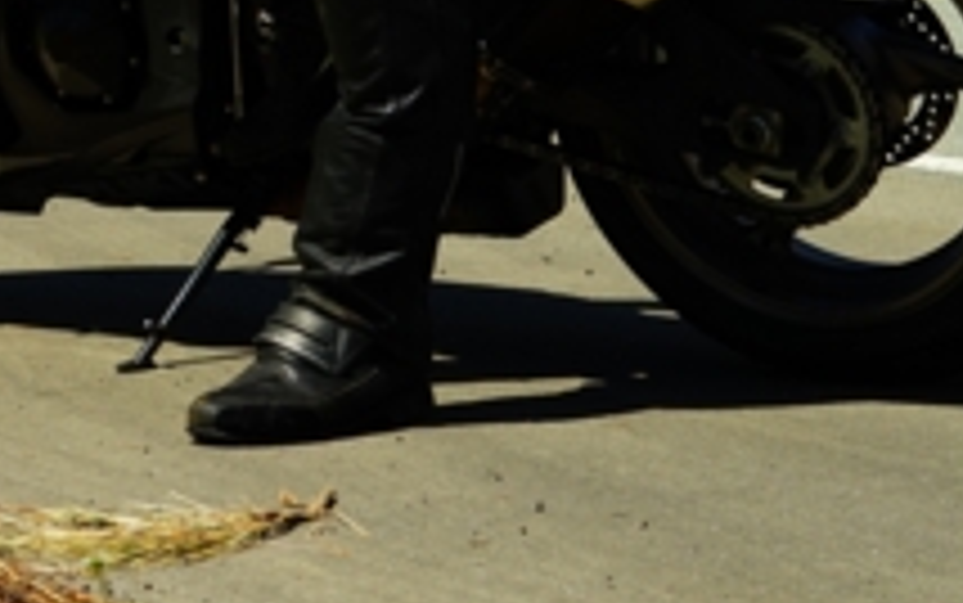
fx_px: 3204
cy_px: -500
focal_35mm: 122
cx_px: -36
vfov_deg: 10.1
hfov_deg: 16.7
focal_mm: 32
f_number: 8
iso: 100
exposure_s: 1/90
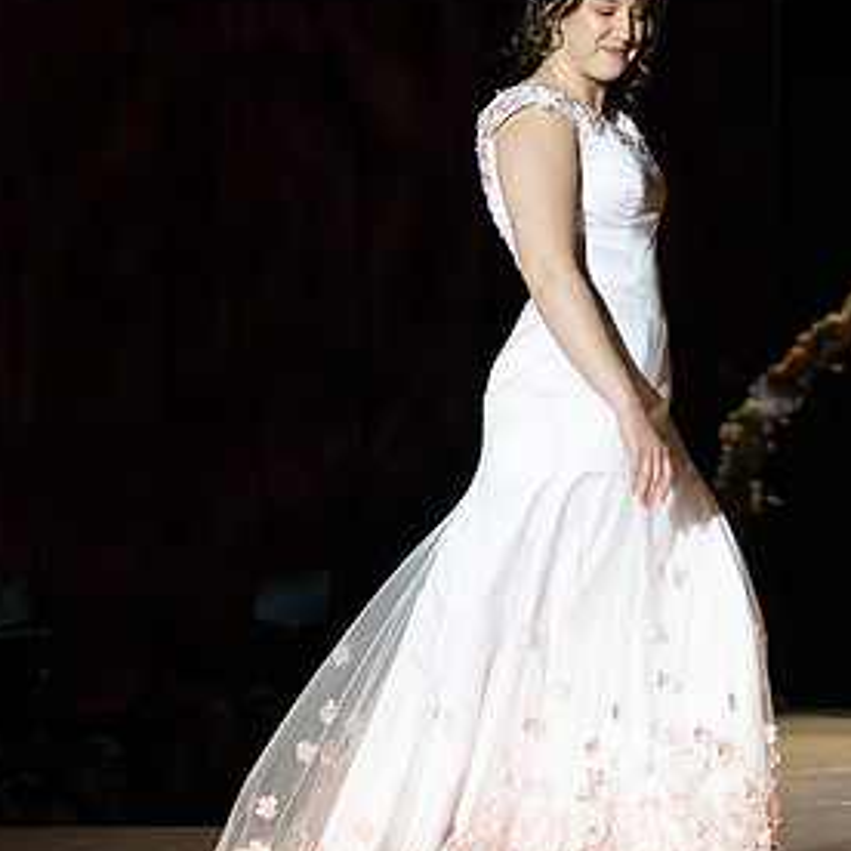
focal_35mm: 154
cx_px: 697
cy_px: 352
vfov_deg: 11.3
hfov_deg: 11.3
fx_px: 4283
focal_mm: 74
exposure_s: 1/640
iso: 800
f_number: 3.5
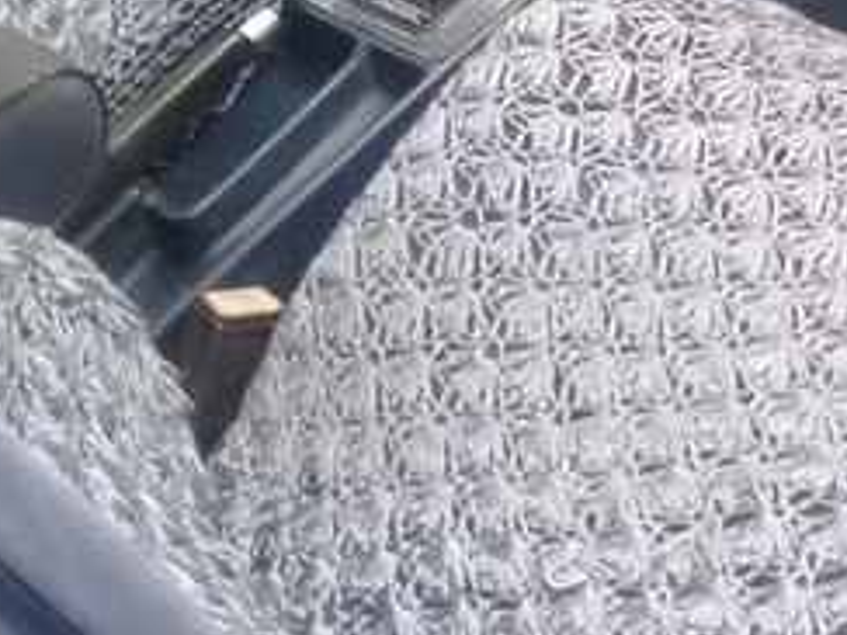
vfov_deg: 16.7
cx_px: 701
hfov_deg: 22.9
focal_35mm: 84
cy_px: -168
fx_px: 2055
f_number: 2.2
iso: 160
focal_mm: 3.3
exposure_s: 1/33
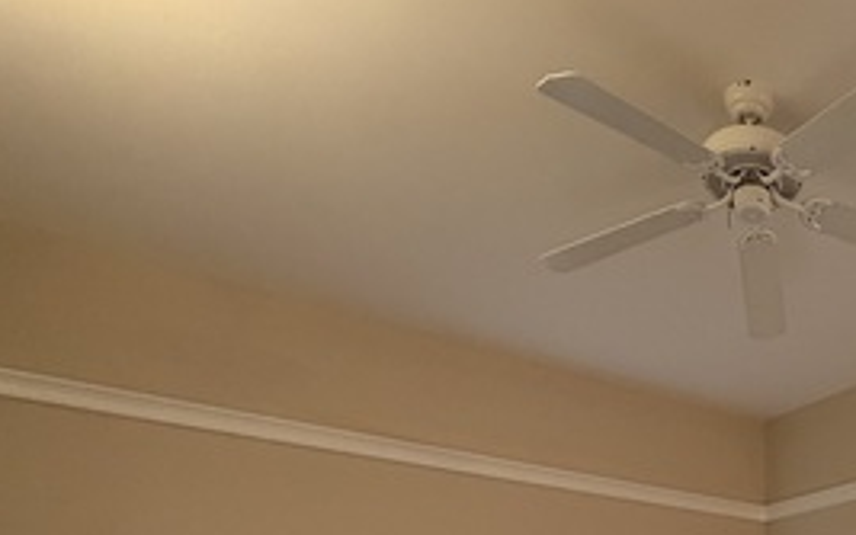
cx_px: 874
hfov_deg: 44.2
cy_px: 695
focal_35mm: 37
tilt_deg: +0.6
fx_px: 863
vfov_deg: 28.3
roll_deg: +0.4
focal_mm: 2.22
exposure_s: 1/60
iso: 320
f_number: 2.2
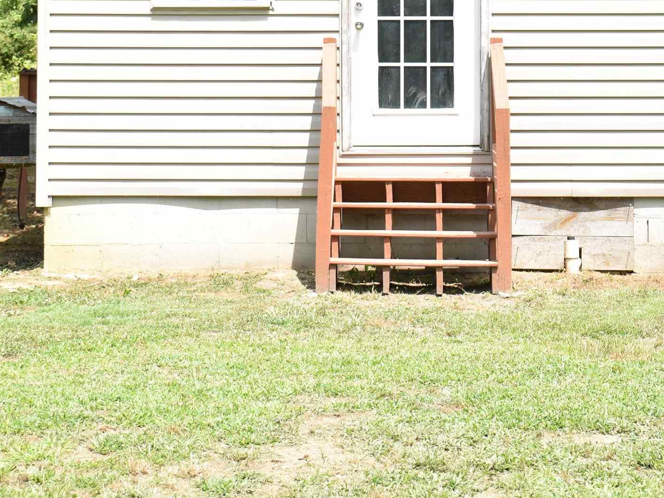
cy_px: 41
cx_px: 354
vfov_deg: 14.9
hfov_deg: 20.0
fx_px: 1881
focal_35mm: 98
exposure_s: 1/200
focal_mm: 31
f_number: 4.2
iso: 100
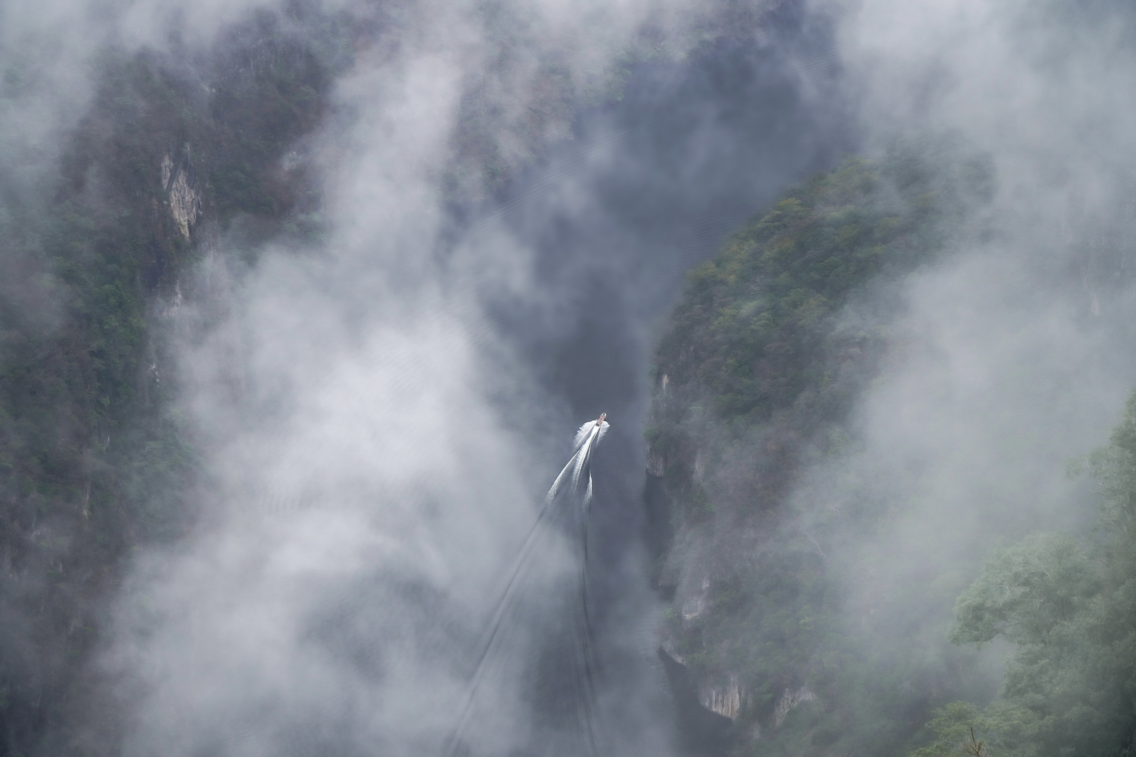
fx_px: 3644
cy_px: 378
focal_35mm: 116
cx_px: 568
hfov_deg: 17.7
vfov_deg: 11.9
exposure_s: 1/200
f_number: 6.3
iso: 100
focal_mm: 77
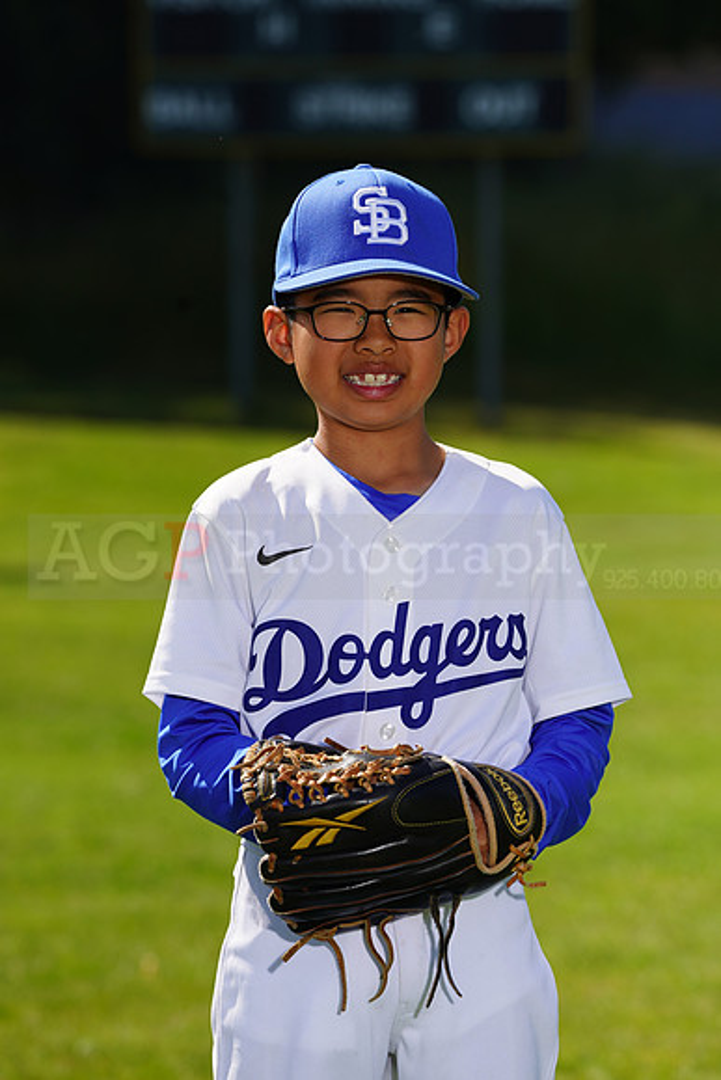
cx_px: 360
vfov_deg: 8.8
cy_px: 540
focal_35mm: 235
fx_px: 7055
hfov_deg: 5.9
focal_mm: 235
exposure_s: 1/250
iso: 100
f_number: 8
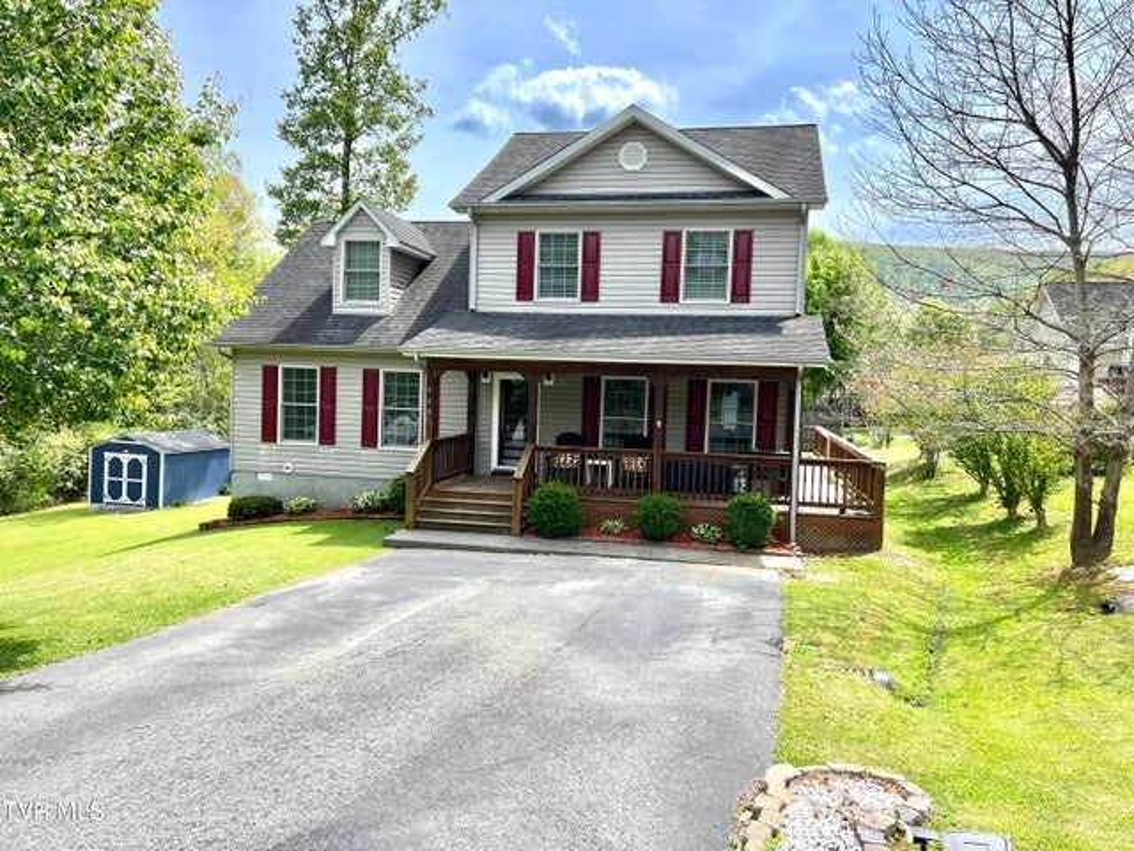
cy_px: 426
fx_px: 852
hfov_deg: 67.3
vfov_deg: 53.1
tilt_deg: -3.0
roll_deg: -1.9
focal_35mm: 26
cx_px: 567
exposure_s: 1/2695
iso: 50
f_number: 1.5
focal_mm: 5.7
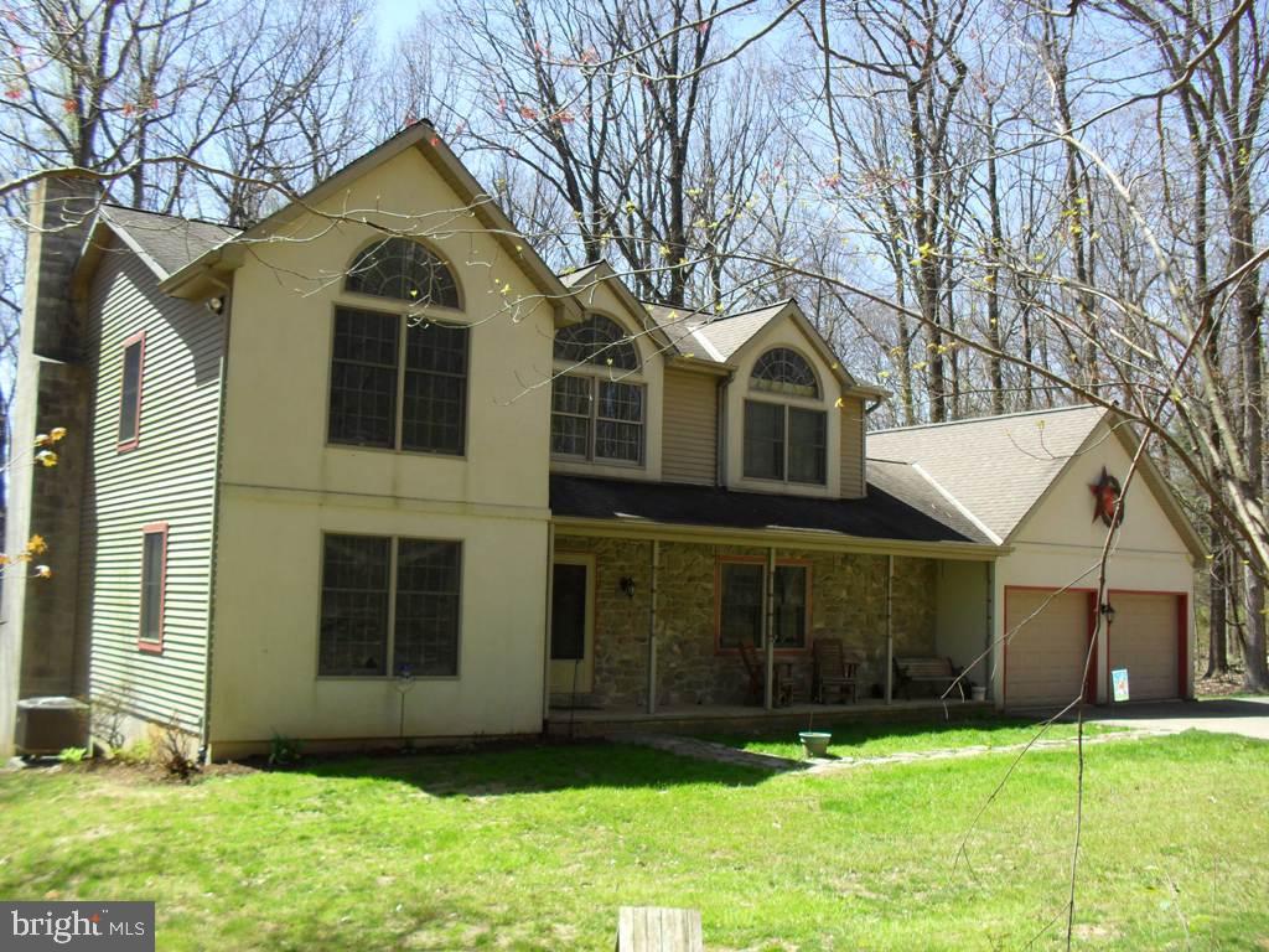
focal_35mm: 35
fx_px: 1283
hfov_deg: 52.6
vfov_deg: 40.7
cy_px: 476
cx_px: 634
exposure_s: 1/500
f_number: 3.2
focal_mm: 6.3
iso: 100
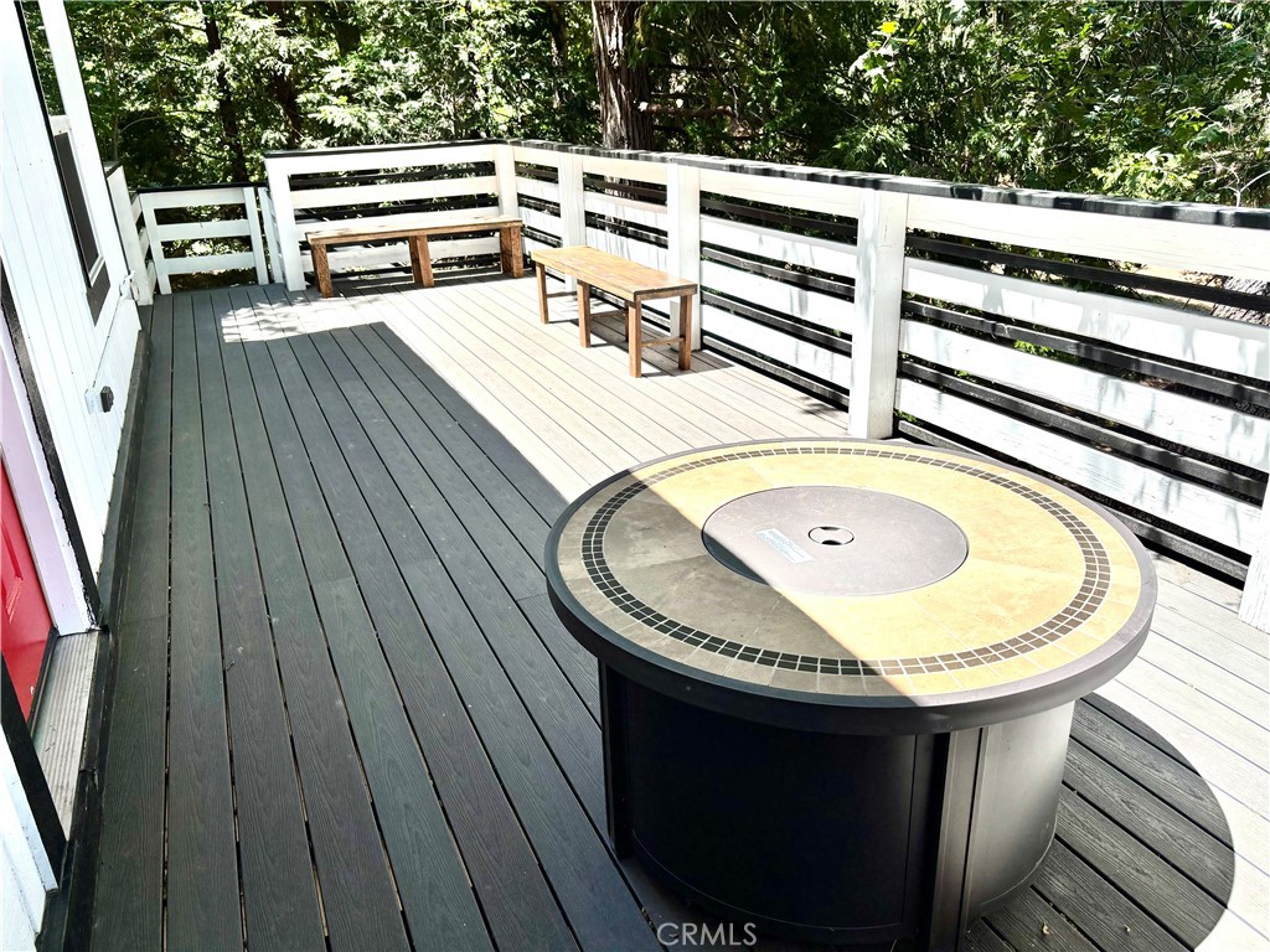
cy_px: 476
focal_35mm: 26
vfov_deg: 53.1
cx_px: 635
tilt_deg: -21.8
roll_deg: +2.8
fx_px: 954
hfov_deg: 67.3
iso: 50
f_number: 1.6
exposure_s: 1/1279
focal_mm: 5.96
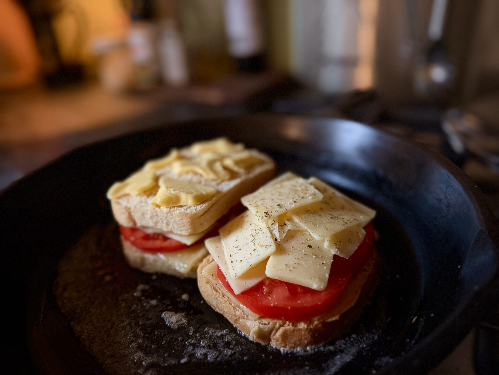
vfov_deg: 56.8
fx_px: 346
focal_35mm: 24
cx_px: 250
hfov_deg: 71.6
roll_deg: +5.8
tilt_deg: -29.5
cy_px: 188
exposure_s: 1/60
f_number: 1.78
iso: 640
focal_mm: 6.76
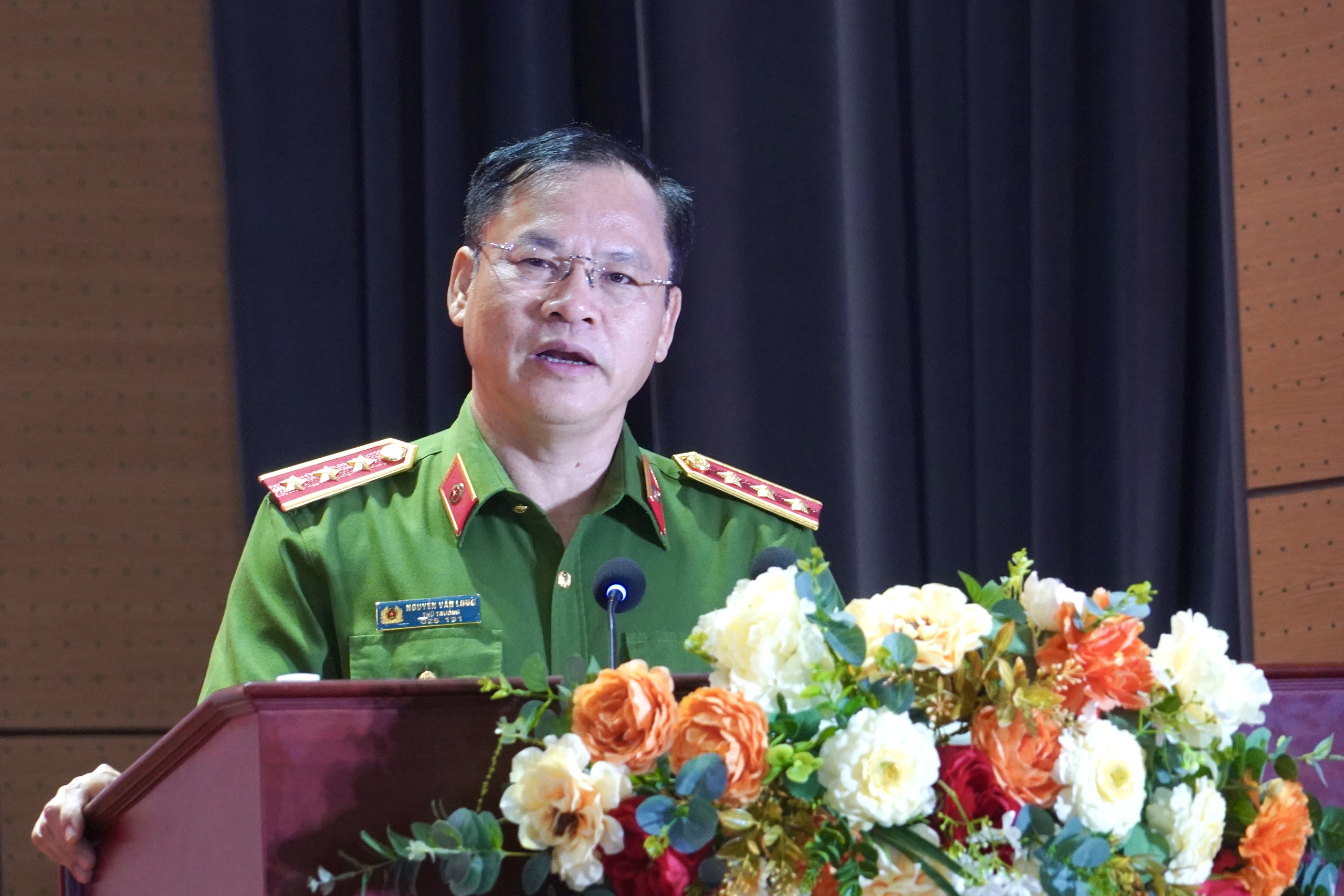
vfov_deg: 5.7
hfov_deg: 8.6
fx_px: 8960
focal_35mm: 240
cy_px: 448
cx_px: 672
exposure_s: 1/125
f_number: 9
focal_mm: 240
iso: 6400
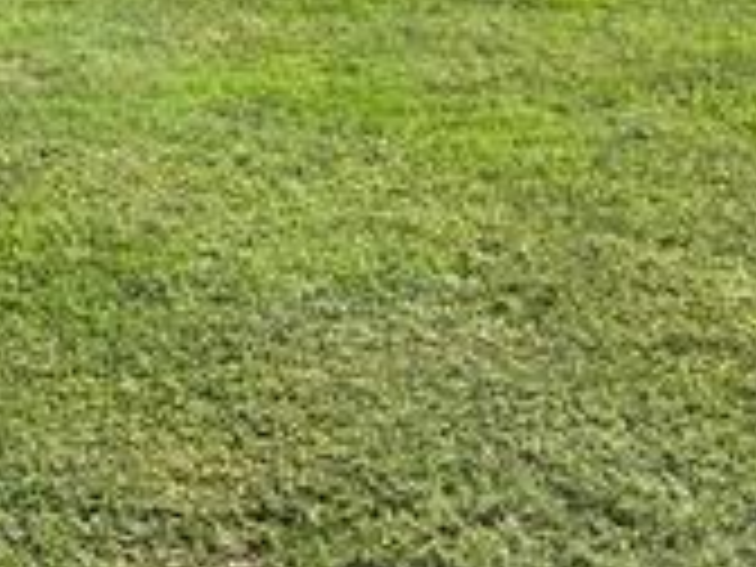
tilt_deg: -4.5
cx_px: 333
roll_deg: -0.2
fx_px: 2162
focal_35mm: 99
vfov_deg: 14.3
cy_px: -194
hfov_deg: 19.8
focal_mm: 5.1
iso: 50
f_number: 1.6
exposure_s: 1/3623
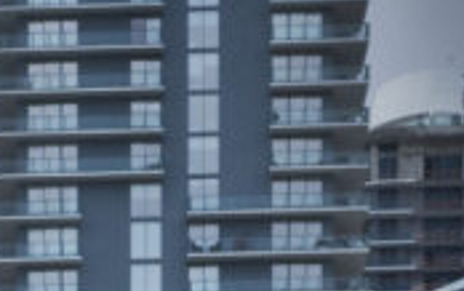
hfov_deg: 7.1
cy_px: 937
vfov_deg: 4.3
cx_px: -199
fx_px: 3708
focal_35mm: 293
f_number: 5.6
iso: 100
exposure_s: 1/125
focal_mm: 32.5
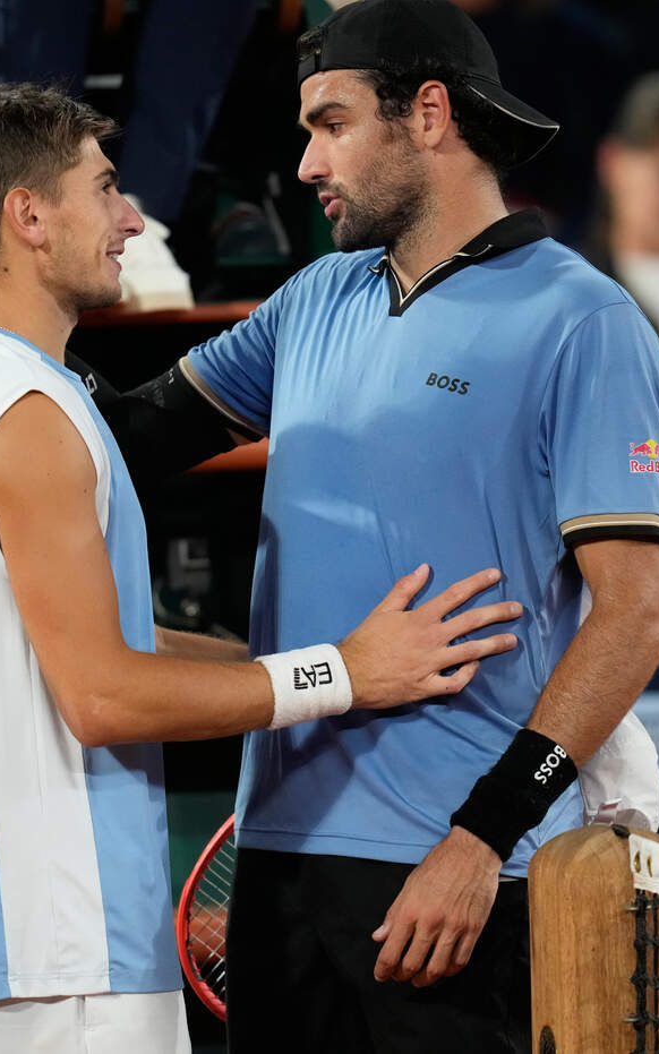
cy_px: 527
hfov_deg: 2.1
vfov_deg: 3.4
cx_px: 279
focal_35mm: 613
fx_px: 17612
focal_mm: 400
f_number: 2.8
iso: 3200
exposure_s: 1/2500
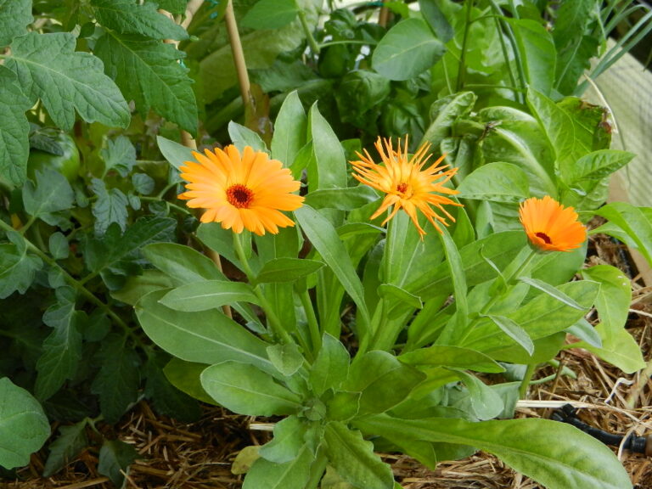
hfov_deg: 32.2
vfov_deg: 24.4
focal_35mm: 60
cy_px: 244
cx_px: 326
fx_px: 1130
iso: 160
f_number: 4.5
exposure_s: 1/125
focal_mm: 10.9
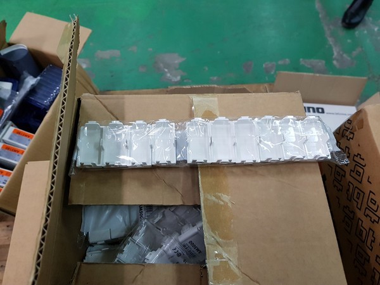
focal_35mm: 26
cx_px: 190
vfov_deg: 53.1
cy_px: 142
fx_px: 285
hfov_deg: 67.3
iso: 200
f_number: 1.7
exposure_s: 1/50
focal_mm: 4.2
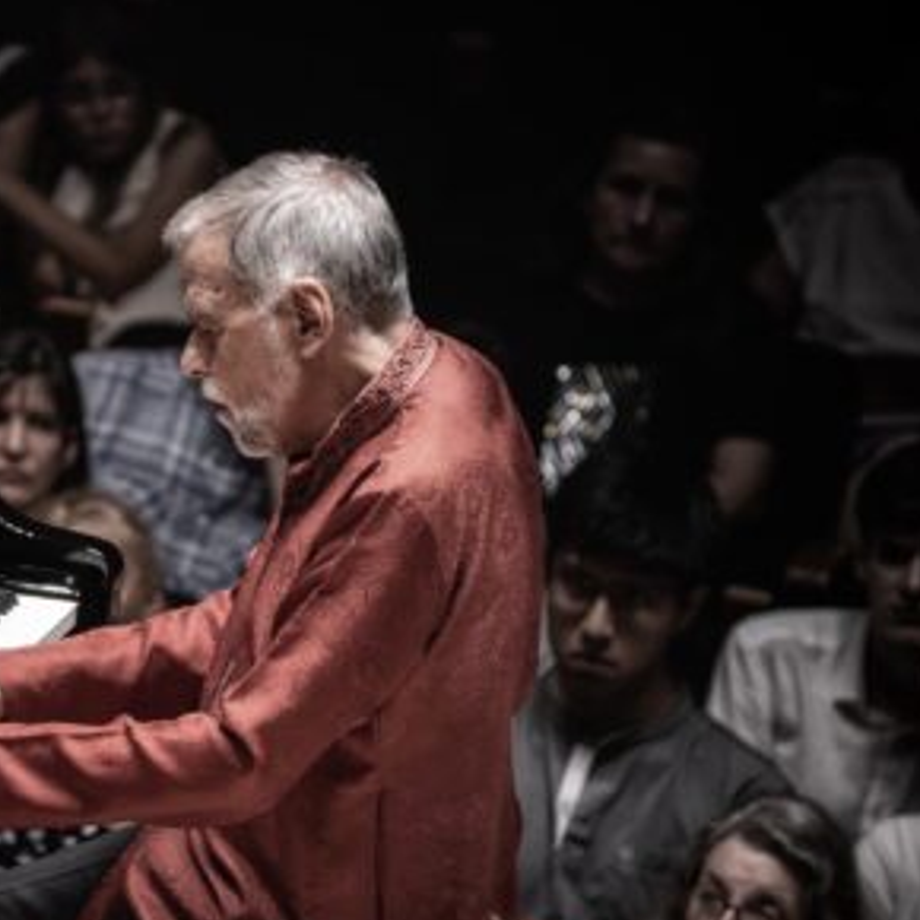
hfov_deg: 3.1
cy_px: 541
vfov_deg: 3.1
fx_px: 17019
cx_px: -48
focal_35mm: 566
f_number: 6.3
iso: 3200
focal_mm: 268
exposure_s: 1/400
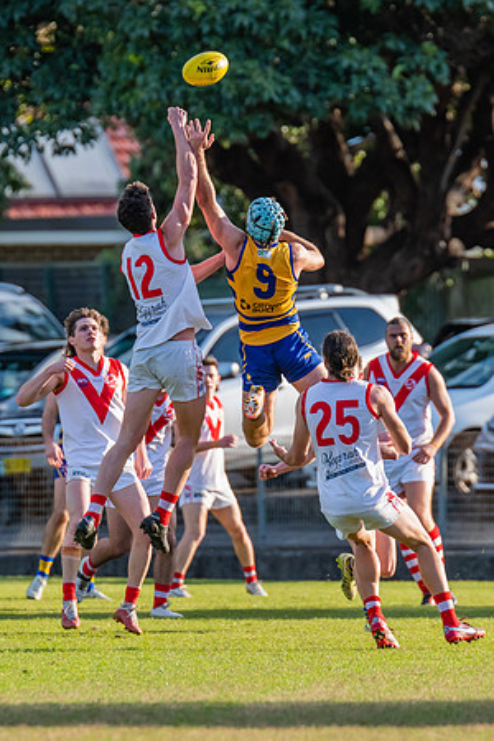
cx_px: 237
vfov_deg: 3.1
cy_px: 384
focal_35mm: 660
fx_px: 13575
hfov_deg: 2.1
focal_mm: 420
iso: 800
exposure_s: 1/1600
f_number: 5
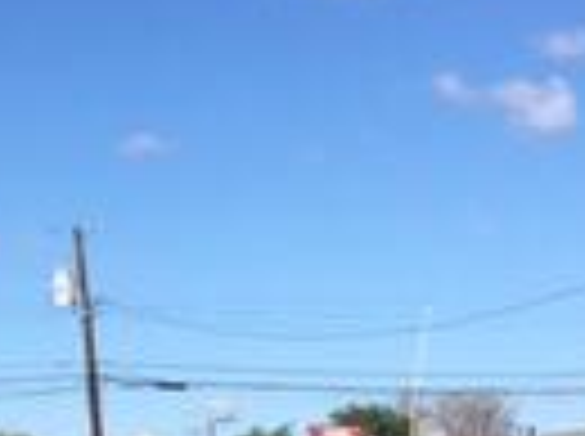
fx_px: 2412
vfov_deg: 9.5
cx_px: 144
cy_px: 953
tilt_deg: -7.8
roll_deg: +1.7
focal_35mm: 143
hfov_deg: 13.8
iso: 25
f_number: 2.2
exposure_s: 1/2404
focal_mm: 4.15
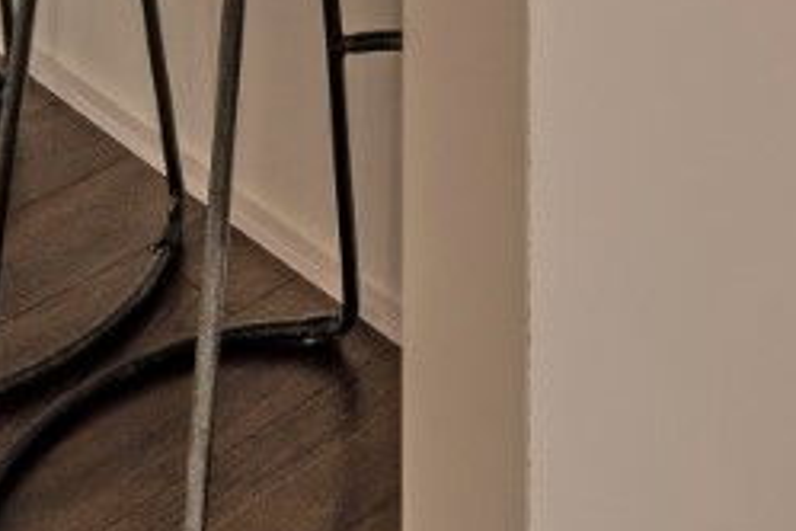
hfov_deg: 22.3
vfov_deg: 10.8
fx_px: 2012
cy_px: -1004
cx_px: 277
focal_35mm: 91
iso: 100
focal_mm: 14
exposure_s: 1/50
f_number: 6.3
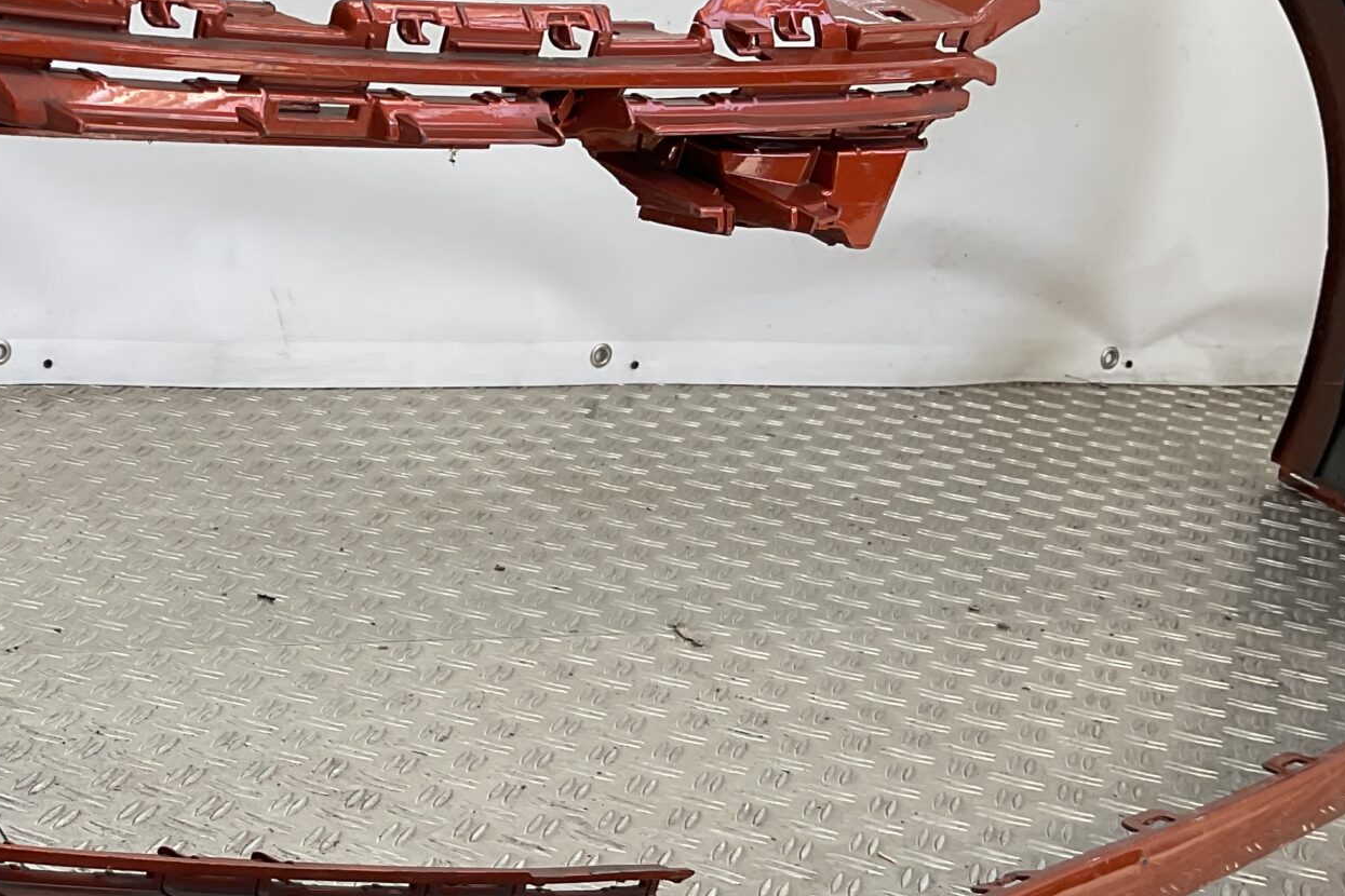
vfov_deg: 21.9
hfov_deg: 30.7
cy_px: 533
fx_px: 2316
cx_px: 89
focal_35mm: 62
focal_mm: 3
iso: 16
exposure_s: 1/140
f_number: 1.8
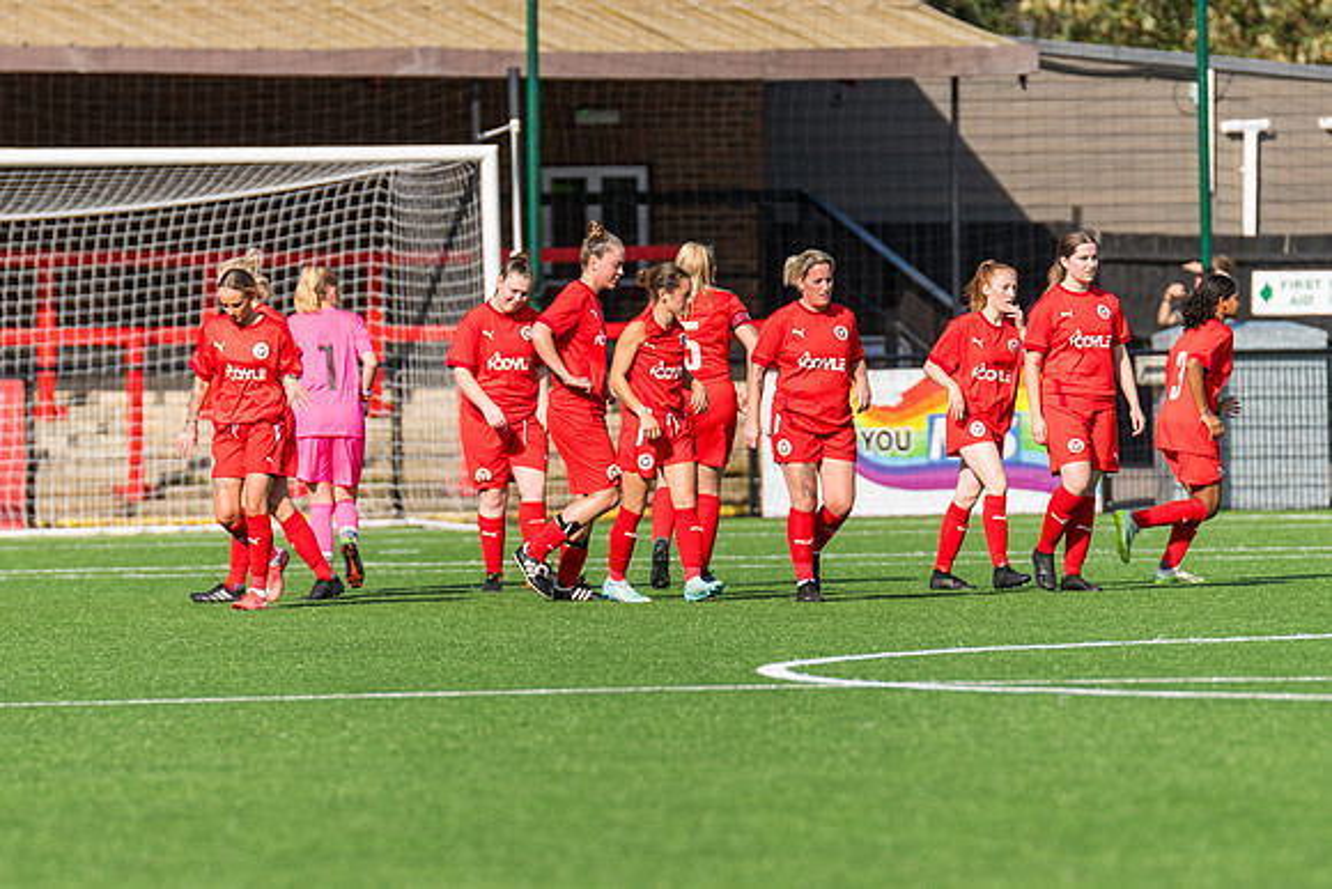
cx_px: 666
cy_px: 444
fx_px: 16653
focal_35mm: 450
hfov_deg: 4.6
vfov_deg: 3.1
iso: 200
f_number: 4
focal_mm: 300
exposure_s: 1/2000
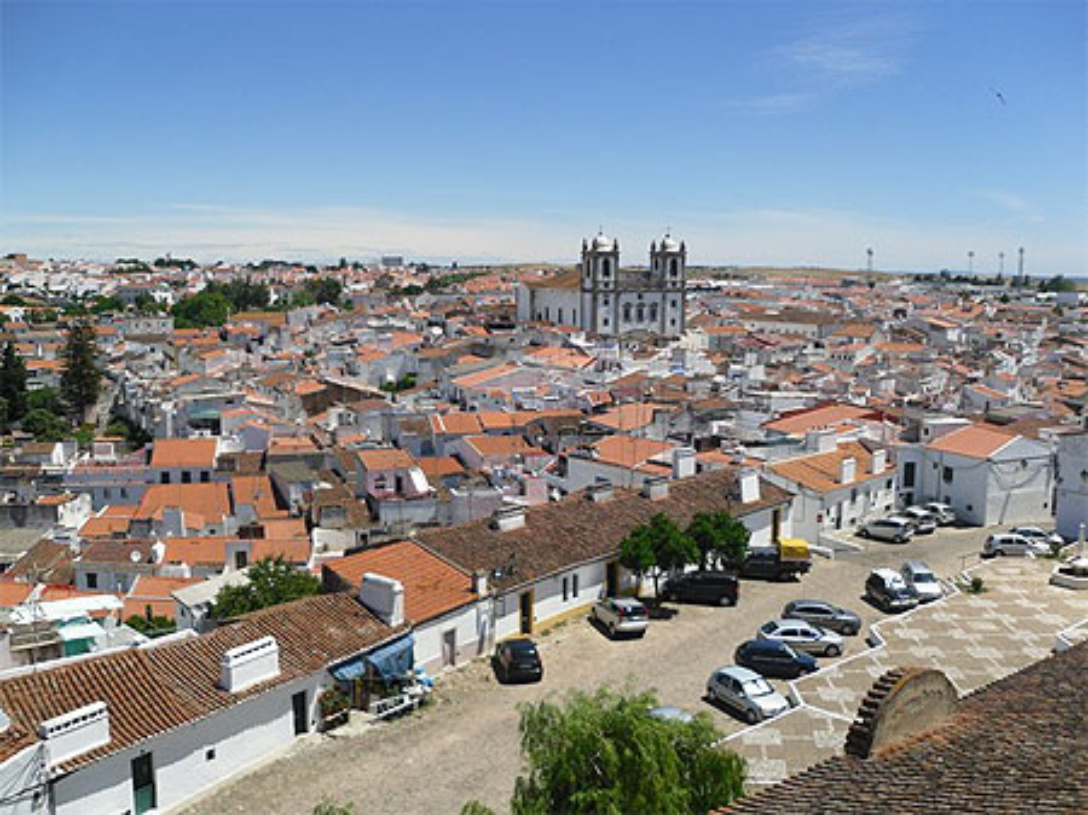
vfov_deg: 41.8
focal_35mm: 34
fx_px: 1068
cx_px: 544
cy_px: 408
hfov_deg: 54.0
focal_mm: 6
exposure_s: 1/245
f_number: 8.1
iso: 80
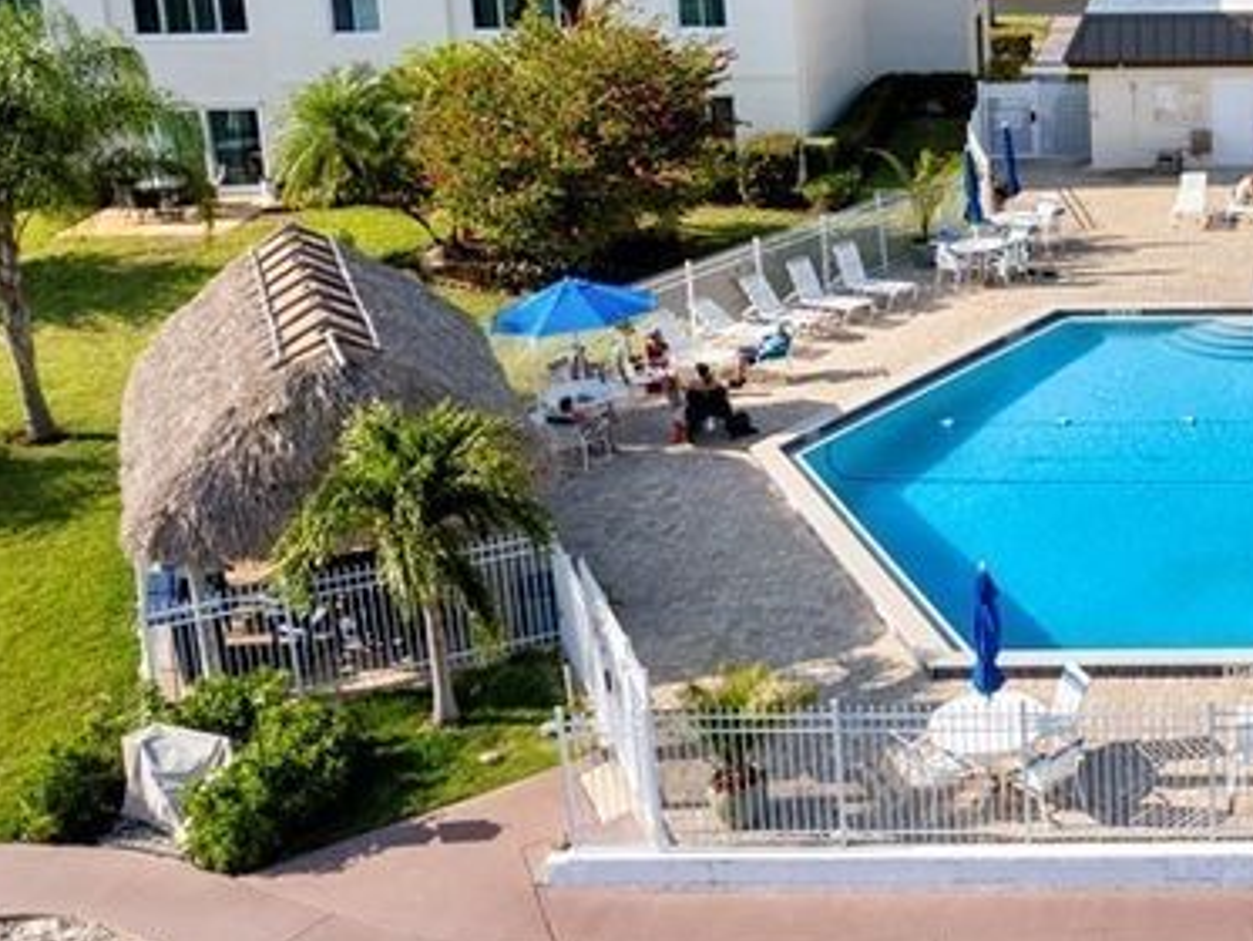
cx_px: 1250
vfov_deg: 25.0
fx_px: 2100
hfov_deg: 30.8
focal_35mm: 58
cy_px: 245
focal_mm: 8.38
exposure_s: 1/640
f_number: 2.8
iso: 110
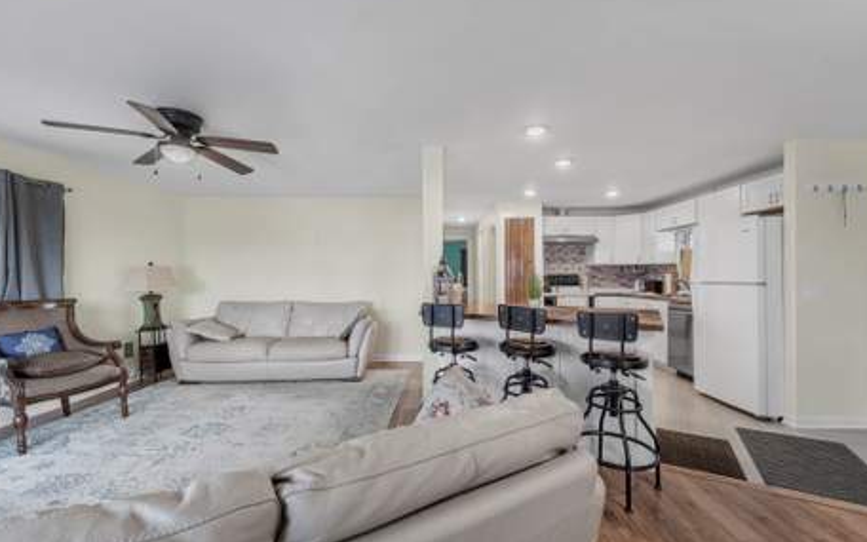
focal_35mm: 15
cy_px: 275
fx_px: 354
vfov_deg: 74.8
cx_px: 434
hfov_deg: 101.5
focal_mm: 14
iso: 100
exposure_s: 1/1.25
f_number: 8
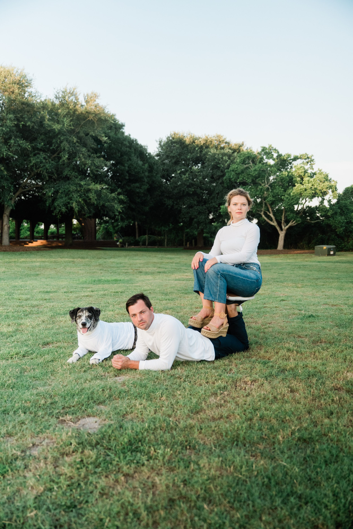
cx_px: 176
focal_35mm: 34
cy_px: 264
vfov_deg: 55.8
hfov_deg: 38.9
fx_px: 500
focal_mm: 34
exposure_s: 1/6400
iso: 1600
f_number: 2.8
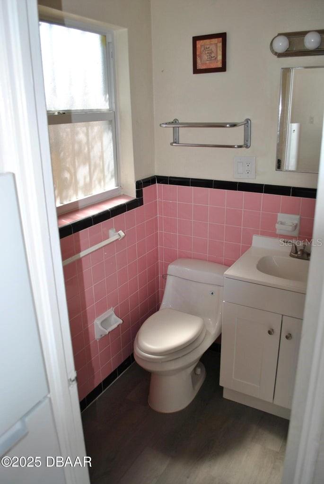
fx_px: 364
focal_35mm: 27
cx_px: 162
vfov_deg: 67.3
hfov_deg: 48.0
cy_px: 242
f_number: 3.5
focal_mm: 18
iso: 110
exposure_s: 1/125
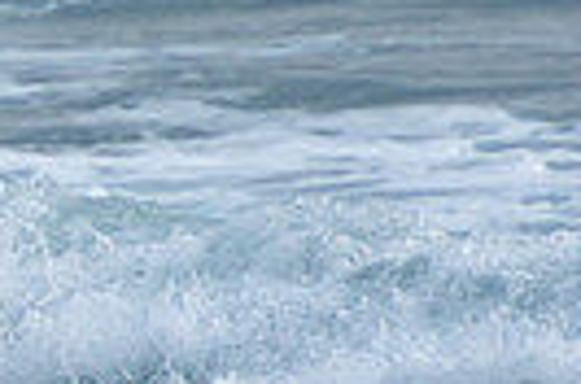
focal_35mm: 2624
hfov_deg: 0.8
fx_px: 42247
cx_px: -668
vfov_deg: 0.5
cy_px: 303
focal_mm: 400
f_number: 5.6
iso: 280
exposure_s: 1/400
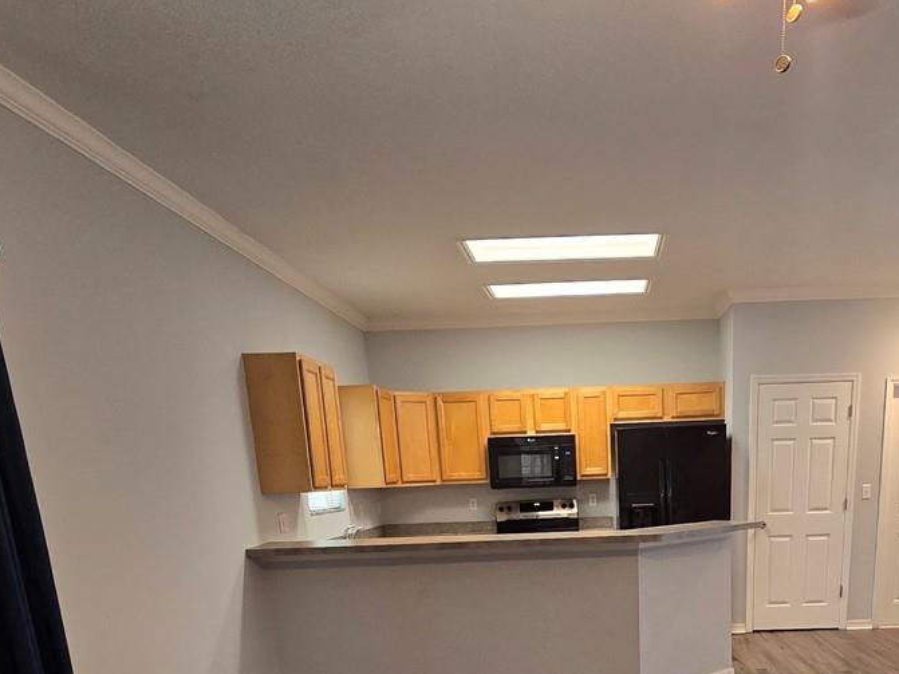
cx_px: 584
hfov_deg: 57.3
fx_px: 805
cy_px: 737
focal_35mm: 31
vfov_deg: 38.0
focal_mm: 2.2
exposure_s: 1/60
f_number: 2.2
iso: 200
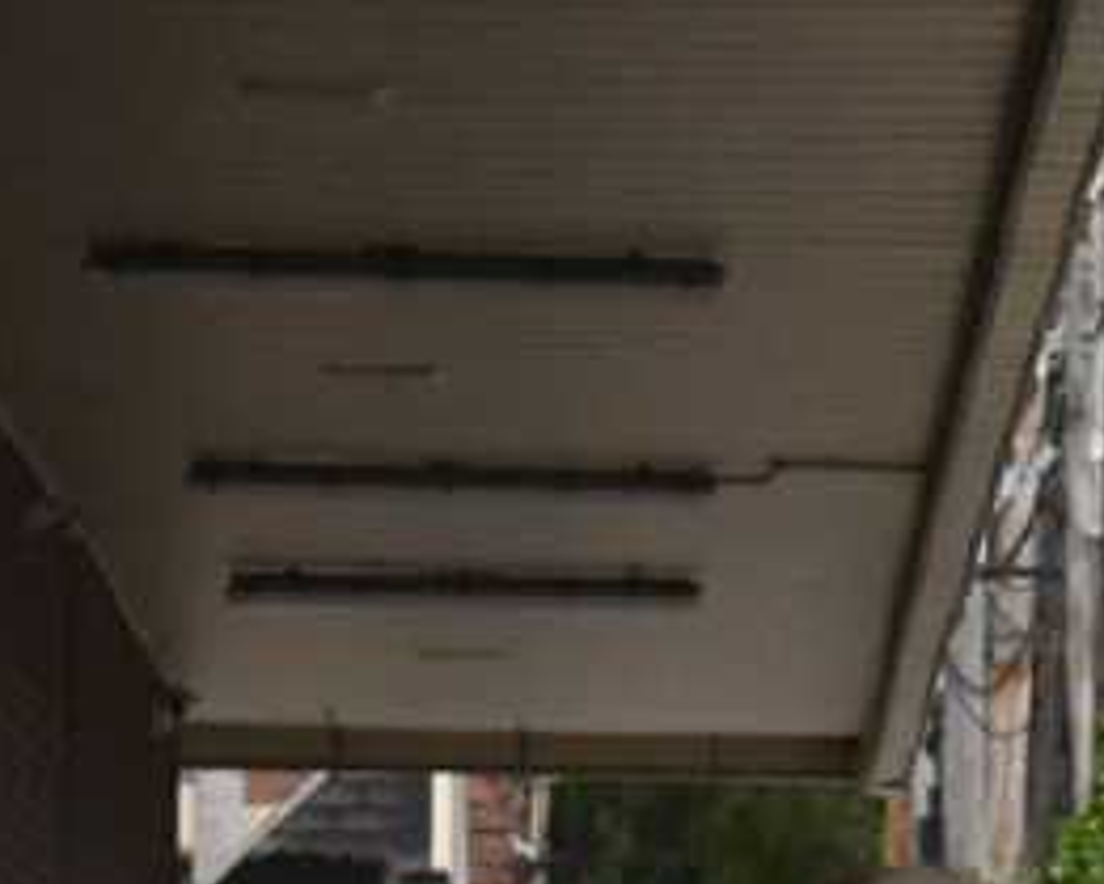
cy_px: 911
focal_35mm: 773
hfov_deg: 2.5
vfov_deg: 2.0
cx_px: 2280
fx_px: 25267
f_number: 6.3
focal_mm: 70
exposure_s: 1/8000
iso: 1600
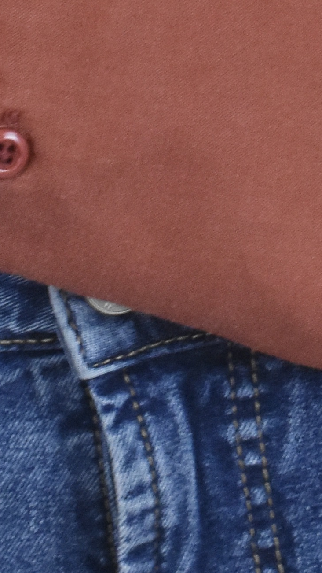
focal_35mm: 398
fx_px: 6046
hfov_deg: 3.0
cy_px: -511
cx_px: 479
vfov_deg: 5.3
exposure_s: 1/40
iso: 1600
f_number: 18
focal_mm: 55
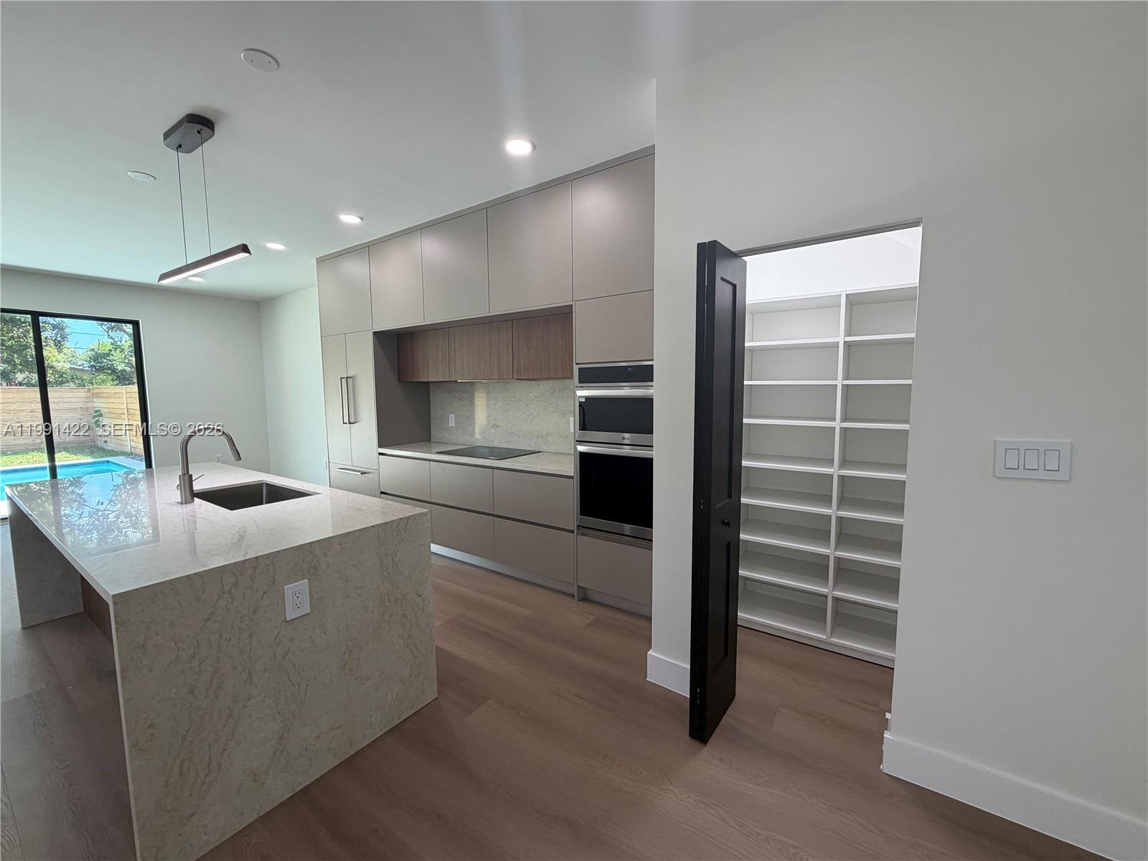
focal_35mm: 14
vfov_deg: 85.7
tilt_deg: -5.4
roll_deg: +1.3
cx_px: 574
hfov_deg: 102.1
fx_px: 464
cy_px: 430
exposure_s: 1/120
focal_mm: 2.22
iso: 125
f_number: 2.2
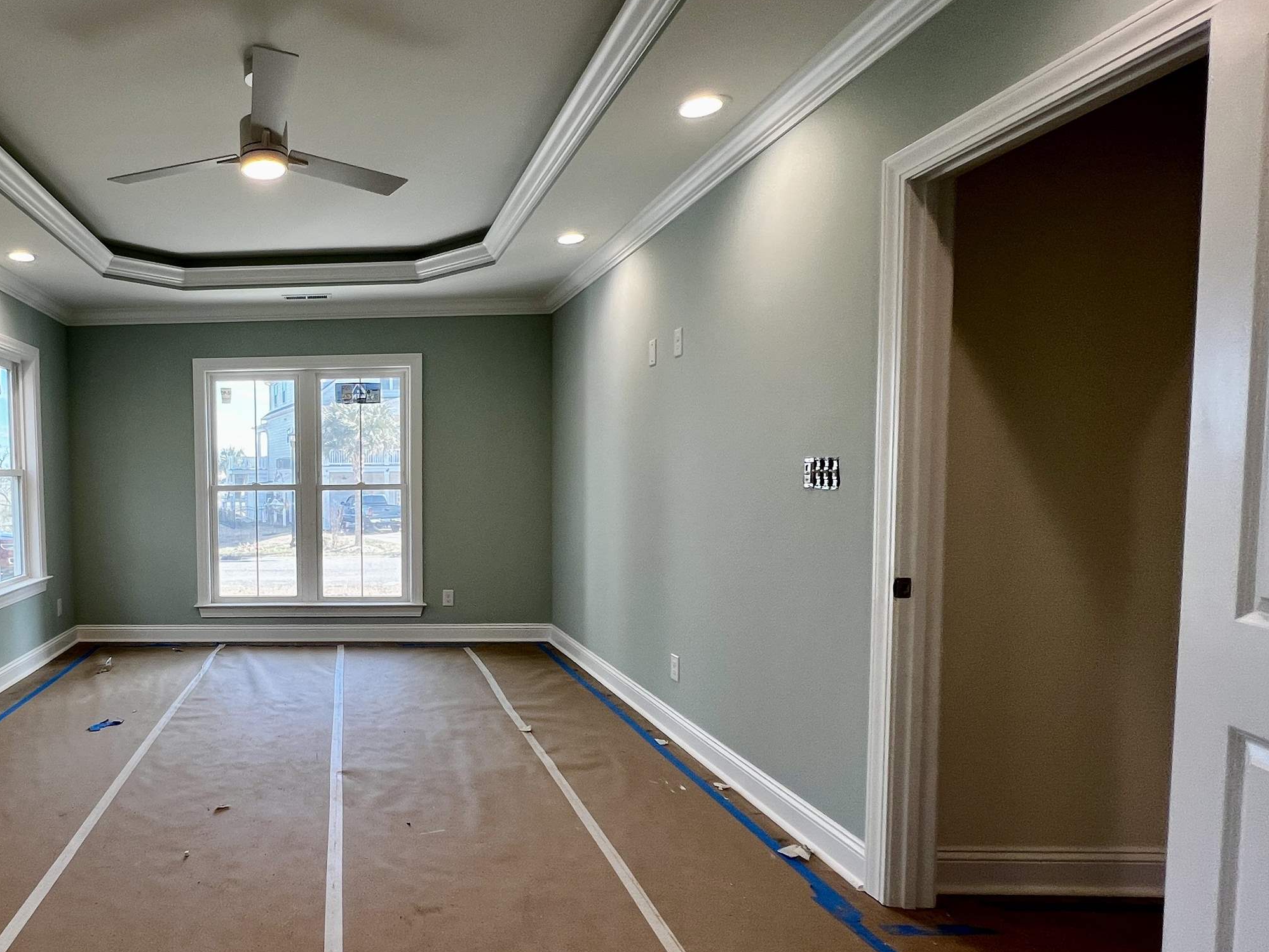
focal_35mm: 20
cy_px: 522
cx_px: 303
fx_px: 733
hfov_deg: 75.3
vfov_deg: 65.8
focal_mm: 1.57
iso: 40
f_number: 1.8
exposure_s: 1/120
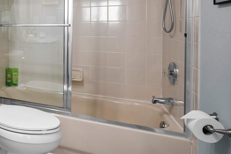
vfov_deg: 38.7
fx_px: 212
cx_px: -29
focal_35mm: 33
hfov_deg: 43.1
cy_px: 35
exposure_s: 1/125
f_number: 4
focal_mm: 14
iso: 800
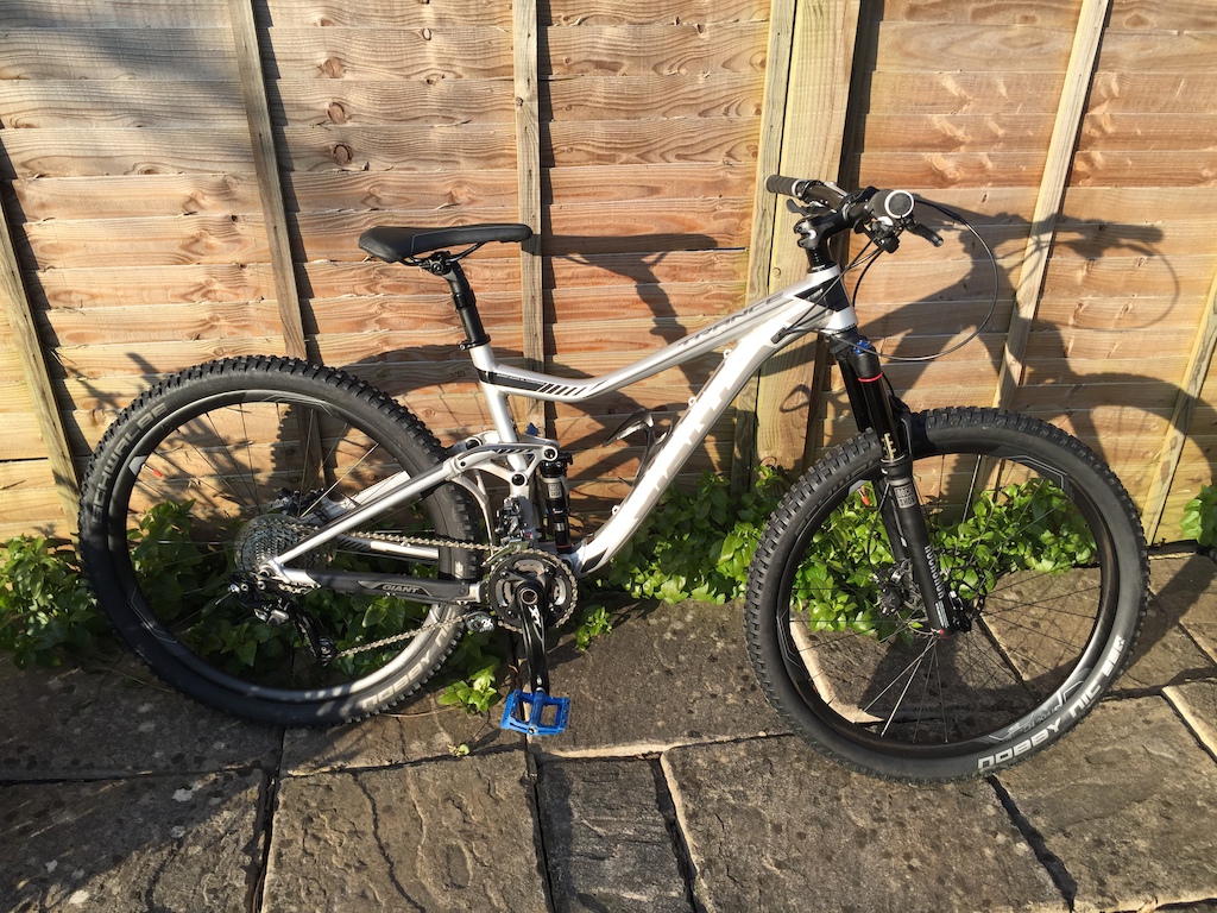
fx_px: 1020
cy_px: 456
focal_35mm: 29
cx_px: 608
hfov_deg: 61.7
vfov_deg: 48.2
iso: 32
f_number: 2.2
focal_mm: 4.15
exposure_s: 1/618
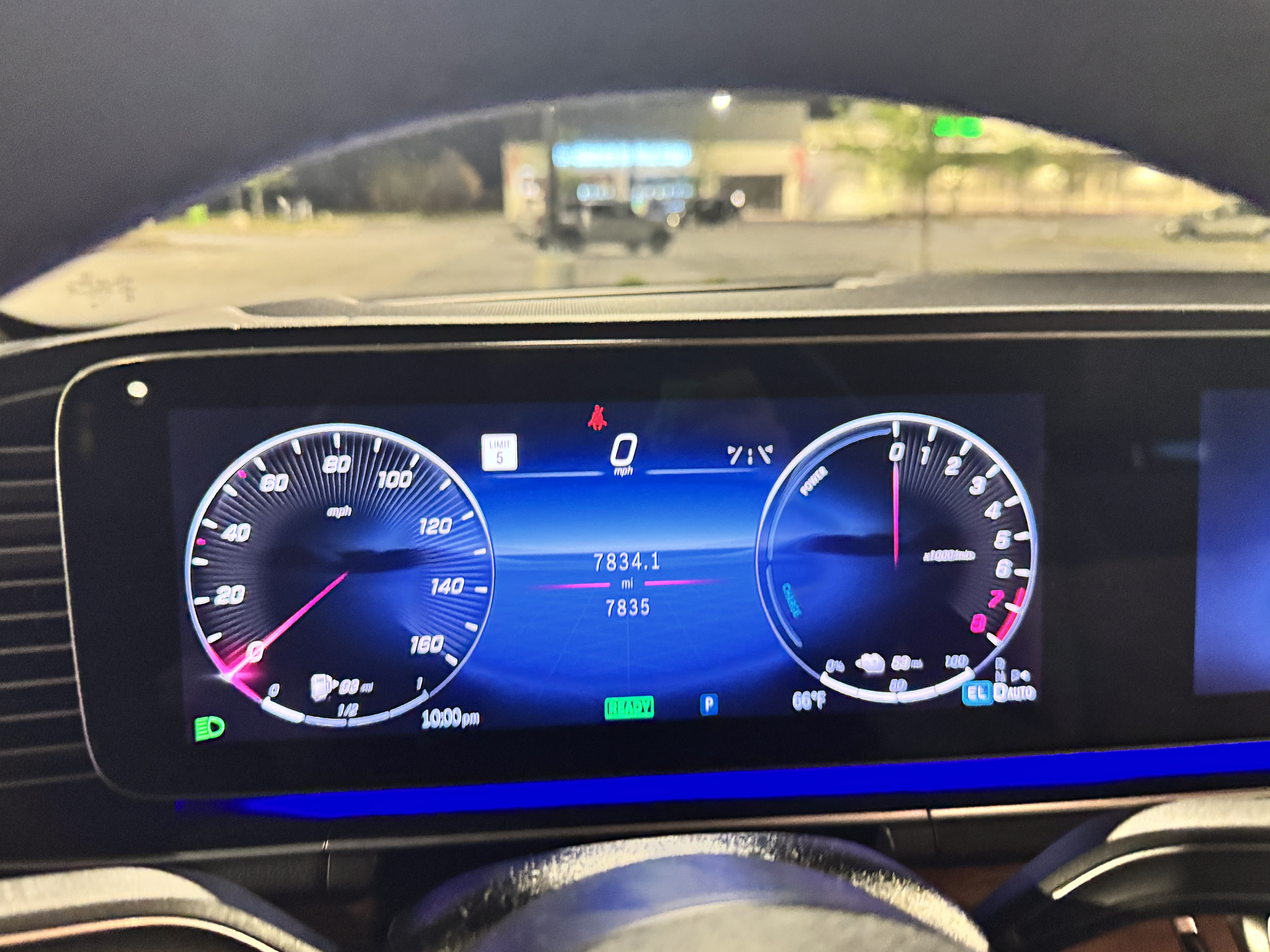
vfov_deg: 53.0
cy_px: 459
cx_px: 643
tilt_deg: -13.6
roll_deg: +0.1
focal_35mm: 26
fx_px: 954
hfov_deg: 67.3
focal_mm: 6.76
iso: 640
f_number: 1.78
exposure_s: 1/39
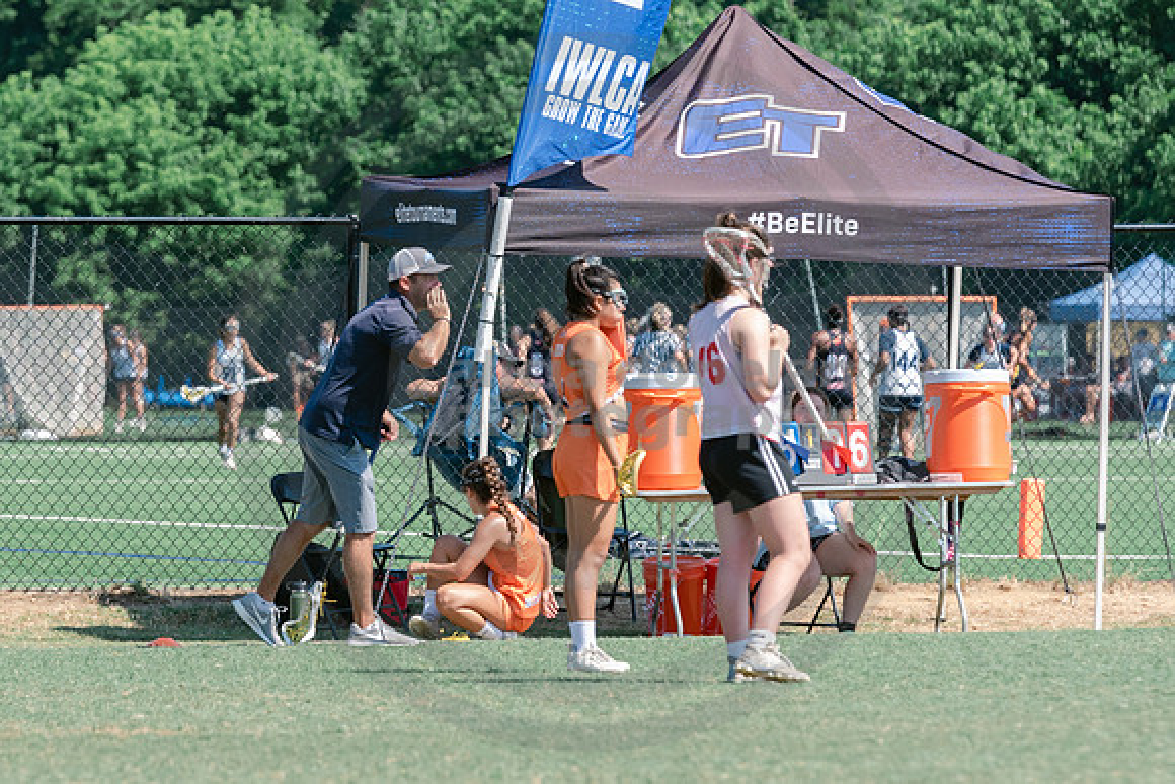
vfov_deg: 3.1
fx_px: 14680
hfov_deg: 4.6
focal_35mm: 450
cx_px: 127
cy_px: 471
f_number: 5
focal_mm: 200
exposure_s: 1/1600
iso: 400
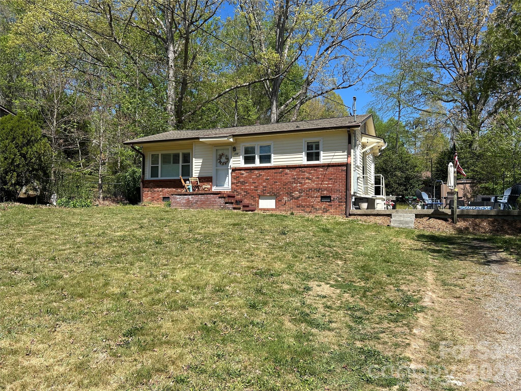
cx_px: 260
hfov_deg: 67.3
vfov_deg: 53.1
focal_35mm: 26
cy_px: 196
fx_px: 391
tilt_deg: +2.4
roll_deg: +0.0
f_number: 1.5
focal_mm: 5.7
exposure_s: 1/2994
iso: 50
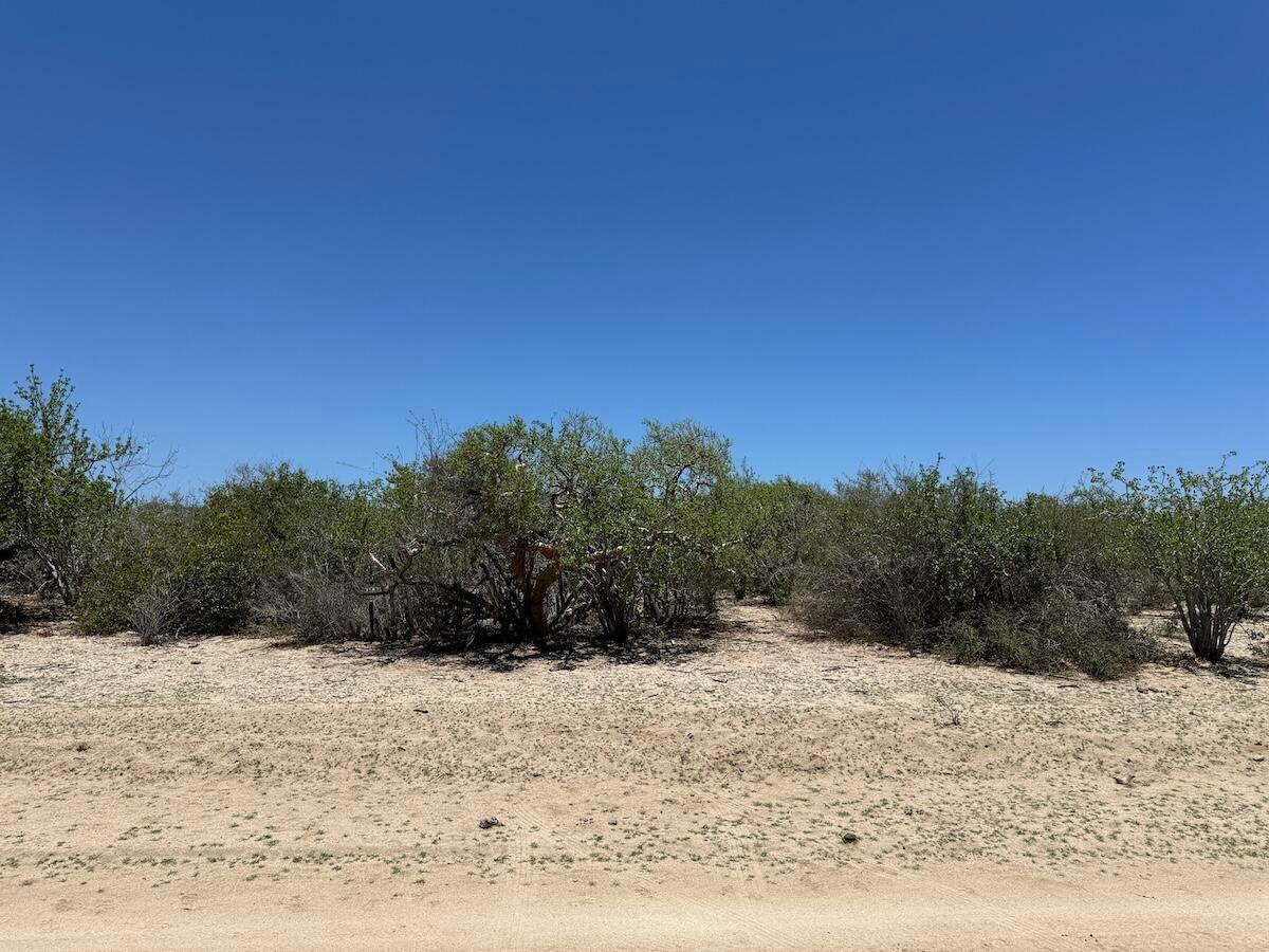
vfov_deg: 56.8
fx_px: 880
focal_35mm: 24
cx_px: 634
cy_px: 476
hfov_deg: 71.6
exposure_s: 1/8130
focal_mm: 6.76
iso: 80
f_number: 1.78
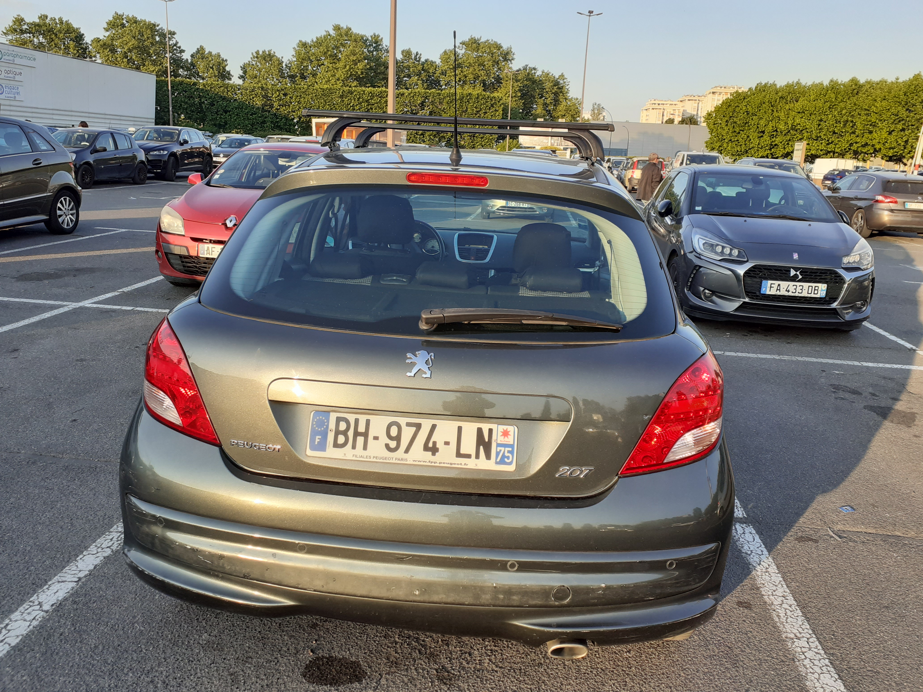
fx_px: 720
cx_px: 462
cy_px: 346
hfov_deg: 65.3
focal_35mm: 27
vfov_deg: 51.4
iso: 40
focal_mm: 3.6
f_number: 1.9
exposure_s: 1/357
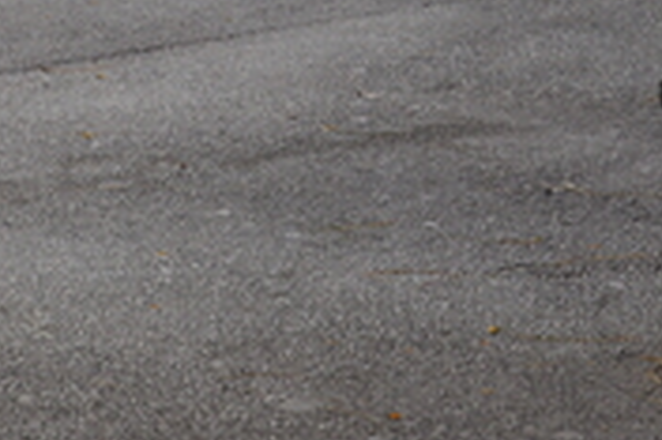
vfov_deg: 6.0
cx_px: 617
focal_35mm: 225
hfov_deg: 9.1
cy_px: -293
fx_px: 4134
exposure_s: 1/320
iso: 200
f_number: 9
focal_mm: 40
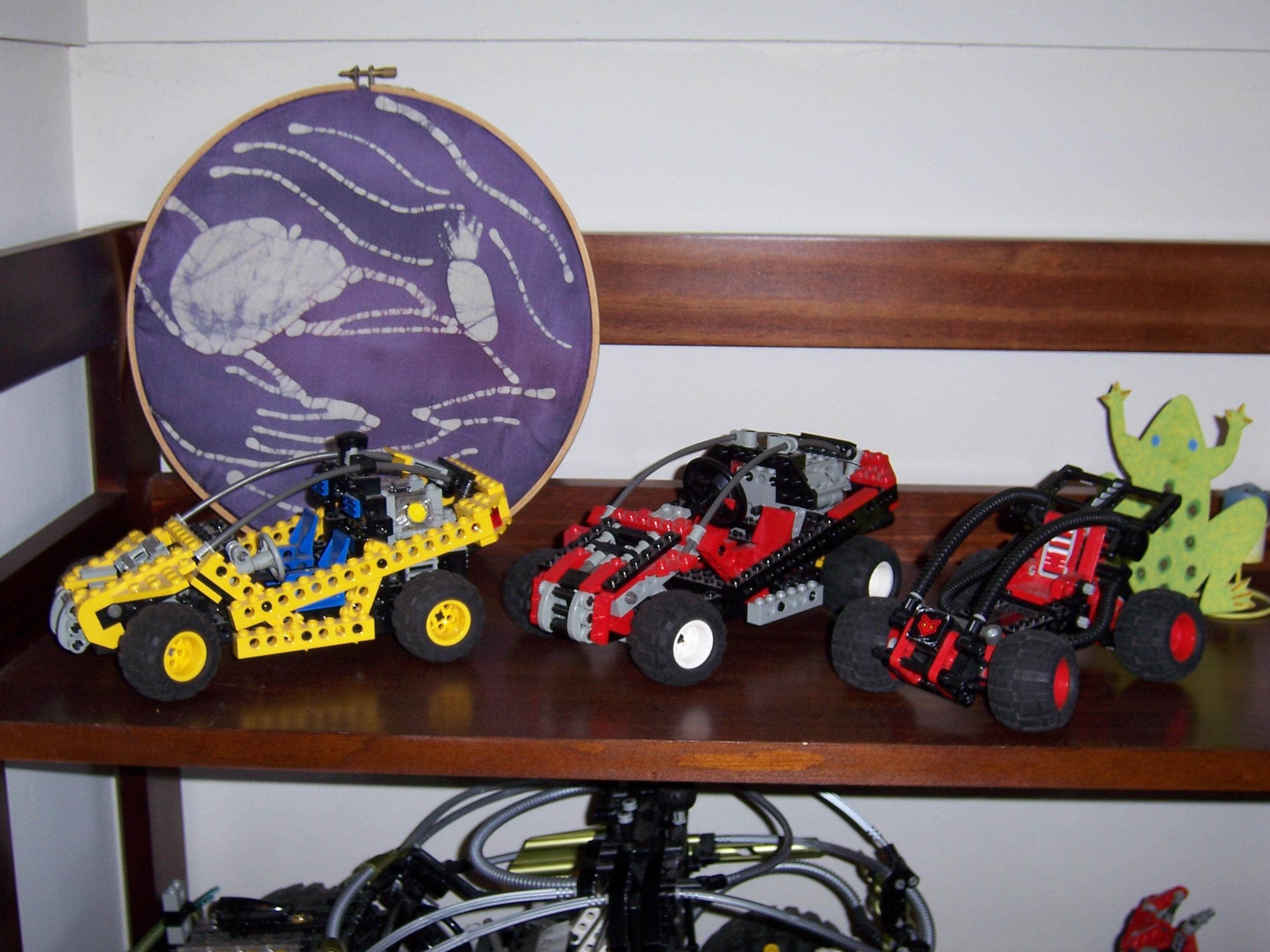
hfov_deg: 42.1
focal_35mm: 45
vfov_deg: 32.2
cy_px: 476
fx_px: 1651
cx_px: 635
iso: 80
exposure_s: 1/60
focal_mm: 7.7
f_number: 3.2
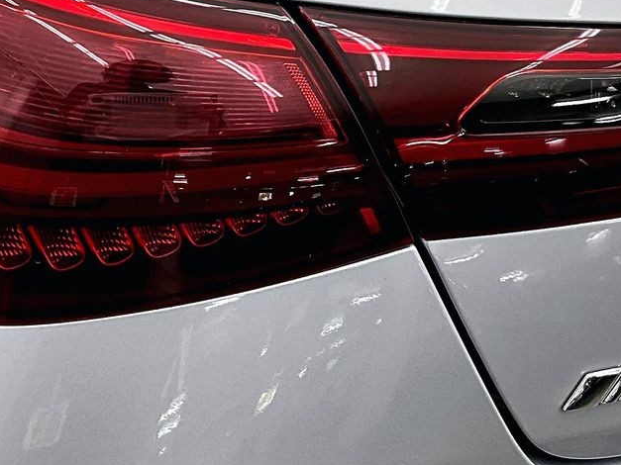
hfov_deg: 26.1
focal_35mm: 74
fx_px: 1327
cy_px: 64
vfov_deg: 19.6
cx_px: 172
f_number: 1.8
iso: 40
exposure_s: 1/60
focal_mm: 3
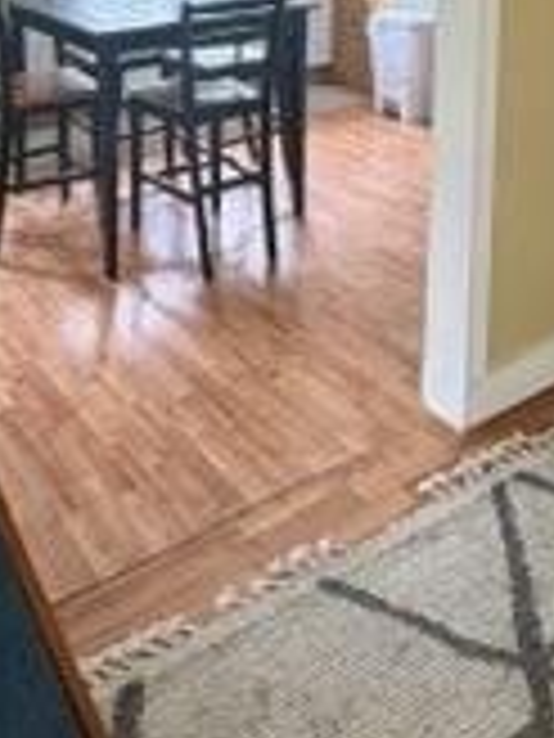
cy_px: -36
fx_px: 875
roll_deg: +0.0
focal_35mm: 41
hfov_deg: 35.0
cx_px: 221
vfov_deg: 39.2
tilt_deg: -8.2
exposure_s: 1/86
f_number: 2.2
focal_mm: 2.22
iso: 320
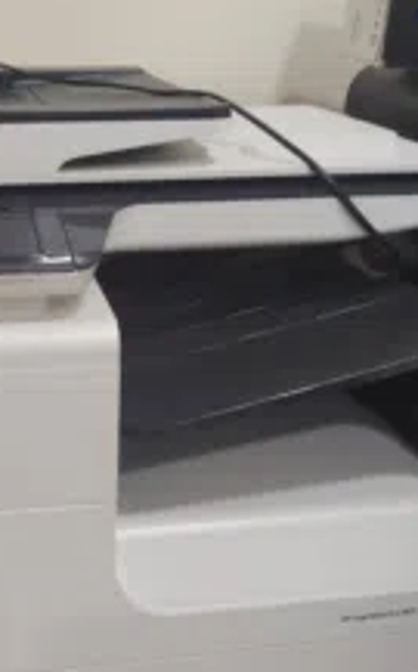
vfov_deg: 42.7
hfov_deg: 26.5
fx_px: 860
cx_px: 46
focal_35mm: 47
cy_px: 319
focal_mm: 5.25
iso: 603
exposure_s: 1/25
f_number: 1.75
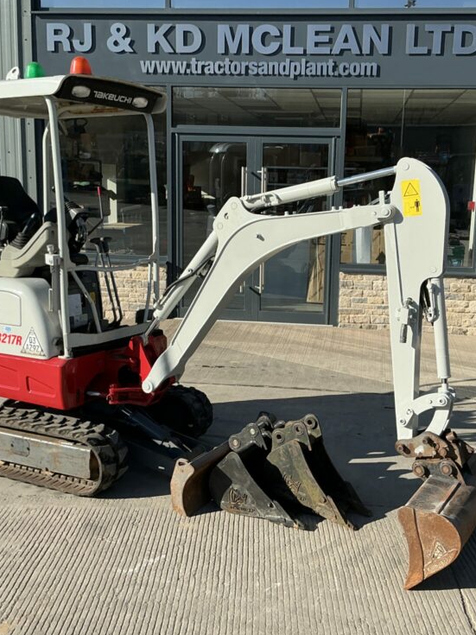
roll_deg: -2.3
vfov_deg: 47.9
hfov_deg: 36.7
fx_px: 715
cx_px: 270
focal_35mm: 39
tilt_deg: -7.9
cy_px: 308
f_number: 1.8
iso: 25
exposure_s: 1/1577
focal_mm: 3
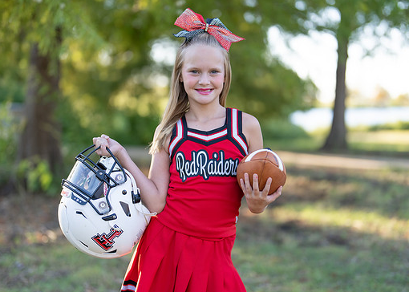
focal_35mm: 60
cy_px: 149
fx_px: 697
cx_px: 203
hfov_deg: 32.7
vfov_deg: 23.7
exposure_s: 1/1000
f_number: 1.2
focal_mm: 50
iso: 100
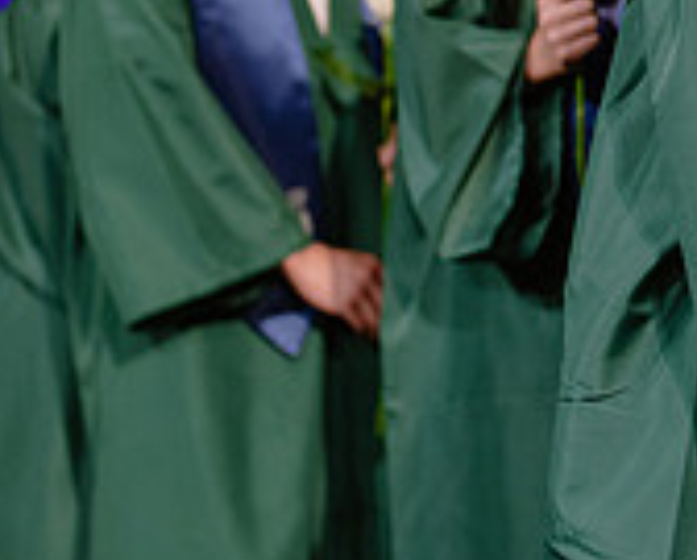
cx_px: 900
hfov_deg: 9.3
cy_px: 25
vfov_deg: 7.5
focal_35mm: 205
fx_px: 4236
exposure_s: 1/320
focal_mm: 50
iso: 640
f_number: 1.2
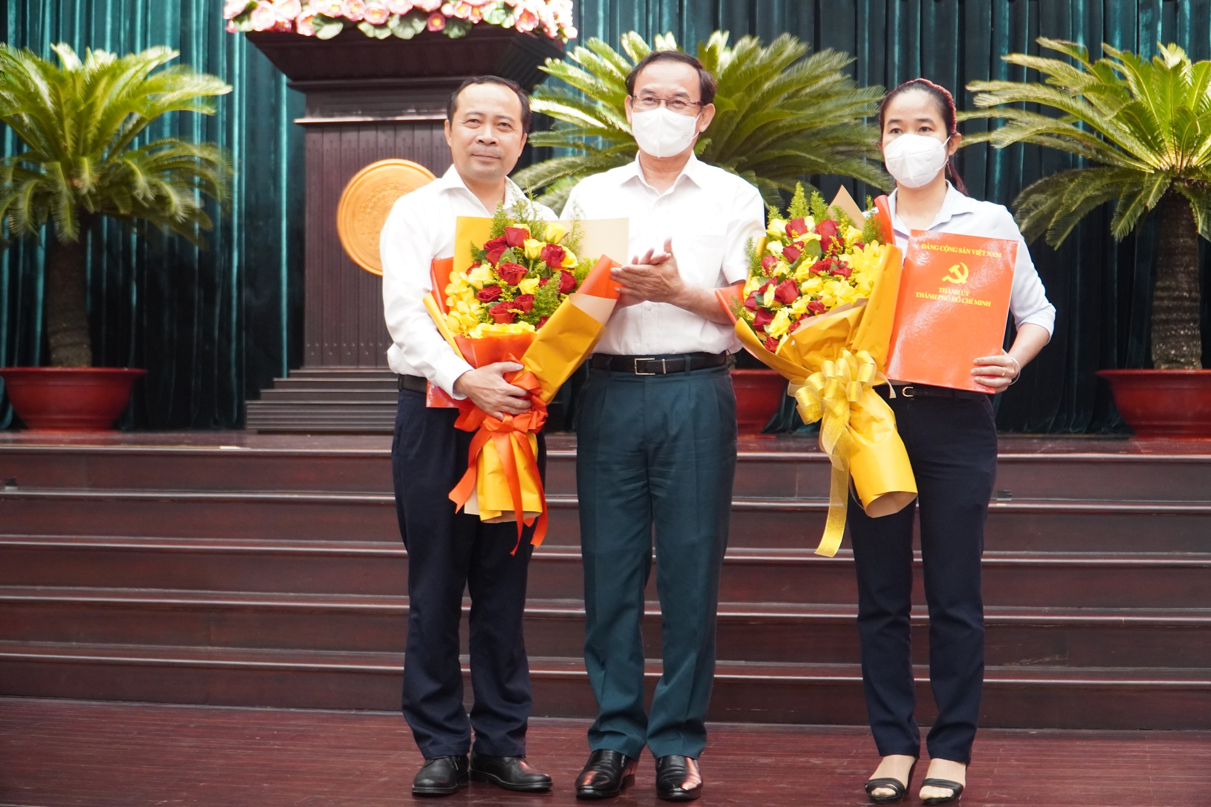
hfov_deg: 31.9
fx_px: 2119
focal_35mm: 63
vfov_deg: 21.6
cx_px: 606
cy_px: 404
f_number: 4
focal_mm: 42
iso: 2000
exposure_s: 1/80
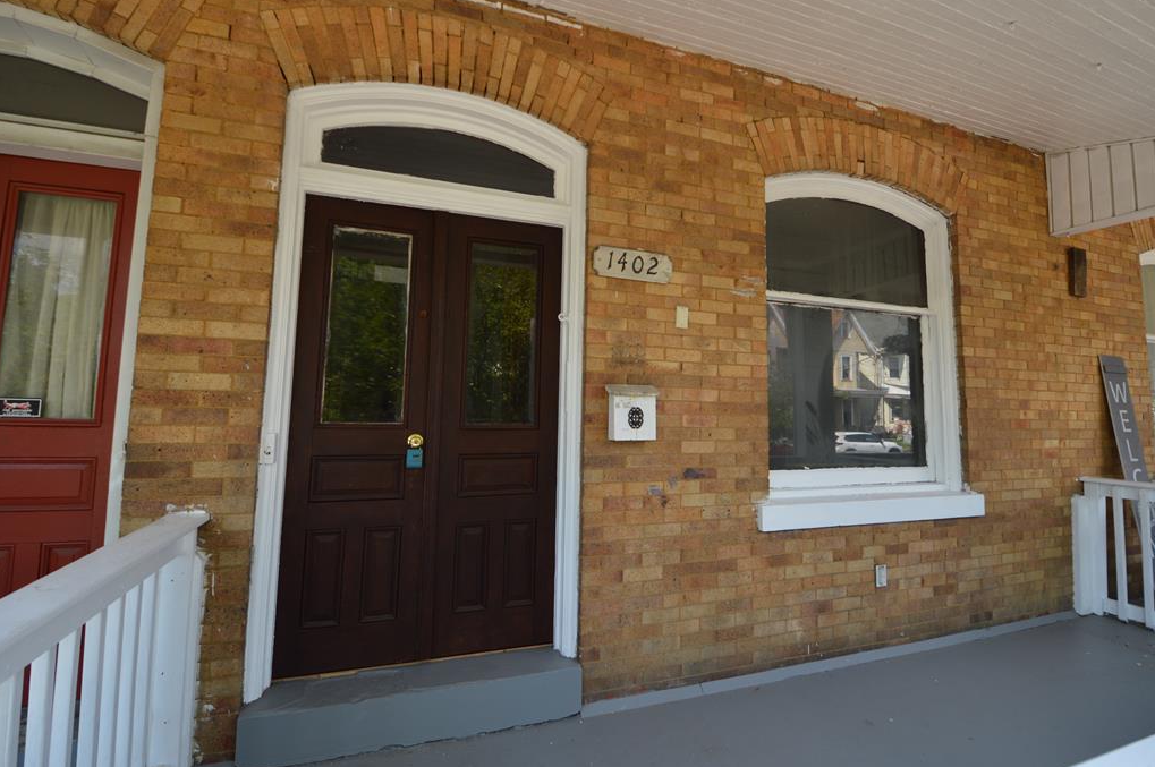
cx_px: 593
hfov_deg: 96.8
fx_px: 513
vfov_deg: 73.6
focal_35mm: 16
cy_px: 365
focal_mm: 10
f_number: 4.5
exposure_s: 1/100
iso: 100
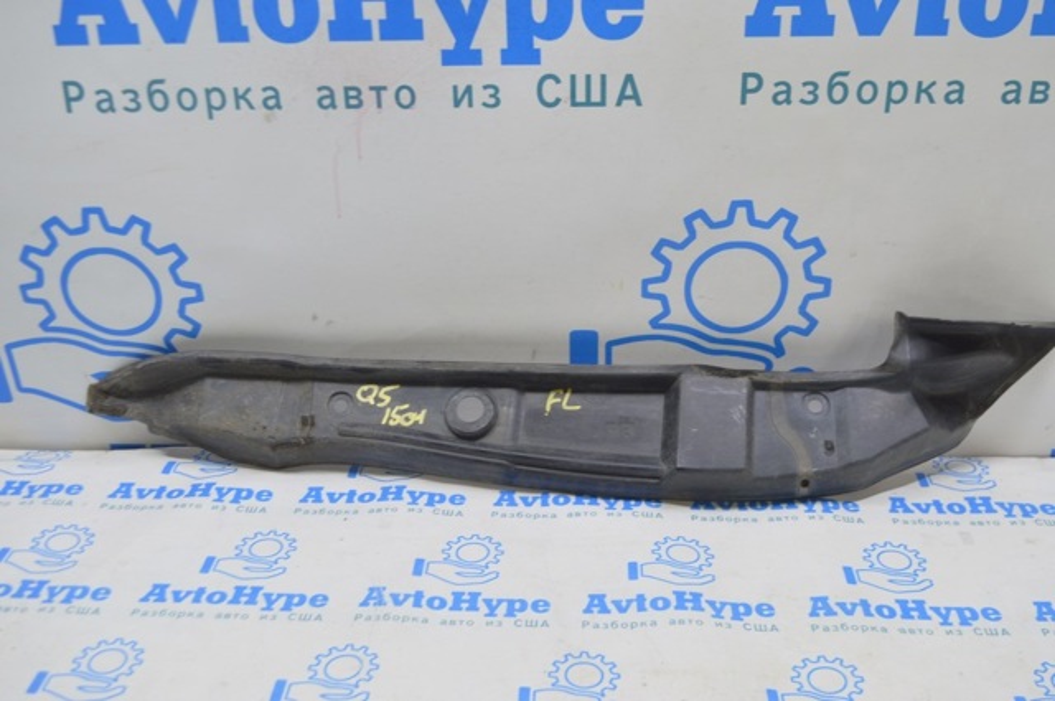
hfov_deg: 48.0
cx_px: 528
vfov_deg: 32.9
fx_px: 1185
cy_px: 350
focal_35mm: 40
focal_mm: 27
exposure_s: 1/20
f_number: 5.6
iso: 400
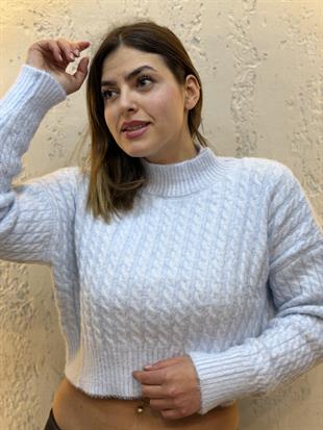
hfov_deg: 30.3
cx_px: 162
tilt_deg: -7.6
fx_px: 597
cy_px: 215
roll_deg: +2.3
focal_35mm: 48
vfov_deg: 39.6
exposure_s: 1/100
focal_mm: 6.76
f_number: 1.78
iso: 50
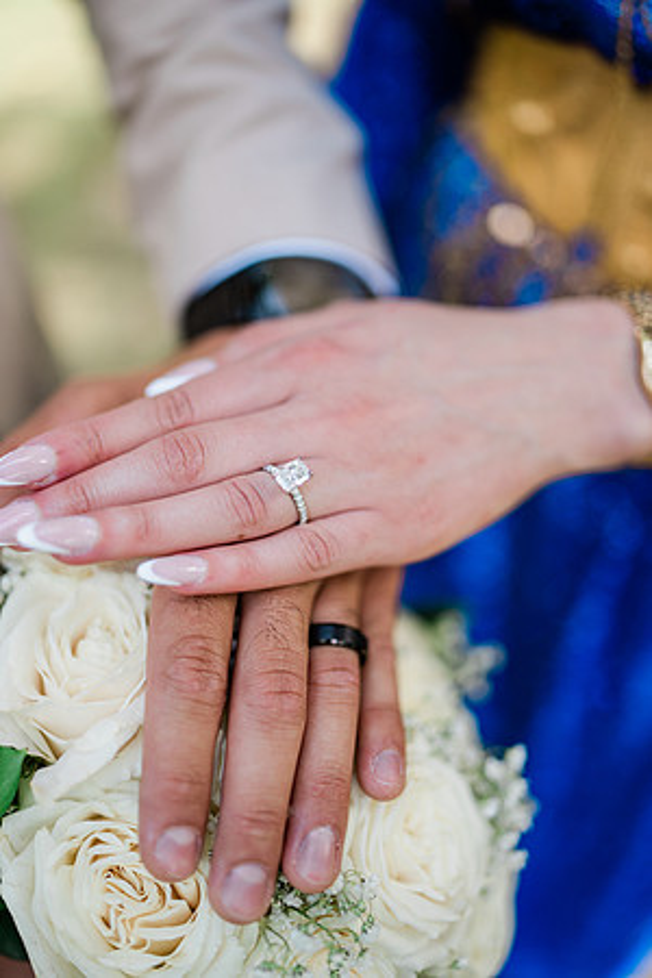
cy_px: 489
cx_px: 326
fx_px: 951
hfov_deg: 37.9
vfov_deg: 54.4
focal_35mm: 35
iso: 125
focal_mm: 35
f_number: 1.2
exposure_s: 1/1000
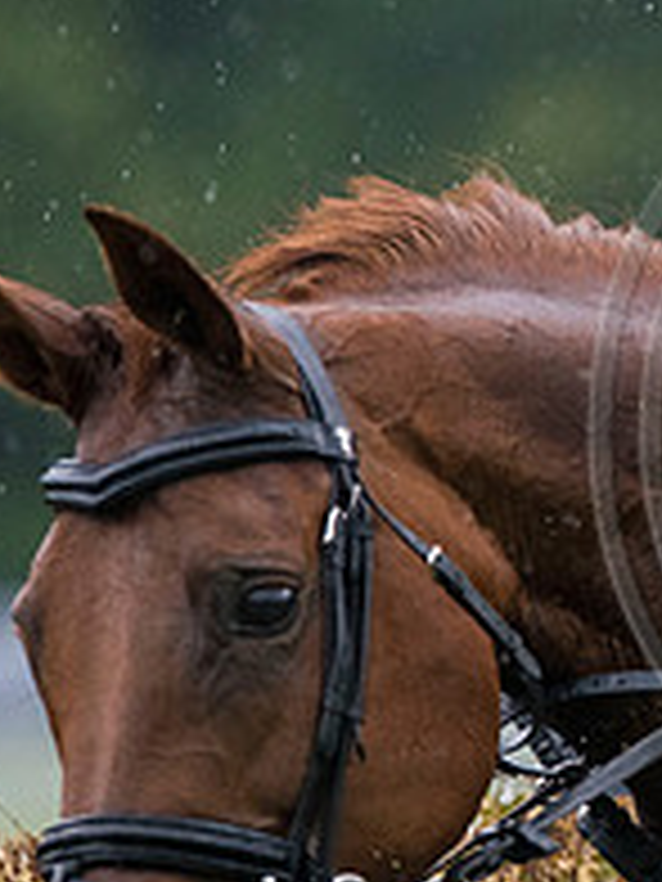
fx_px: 33046
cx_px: 1233
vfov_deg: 1.5
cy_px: 266
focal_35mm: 1296
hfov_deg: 1.1
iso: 2500
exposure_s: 1/1600
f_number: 5
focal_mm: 400
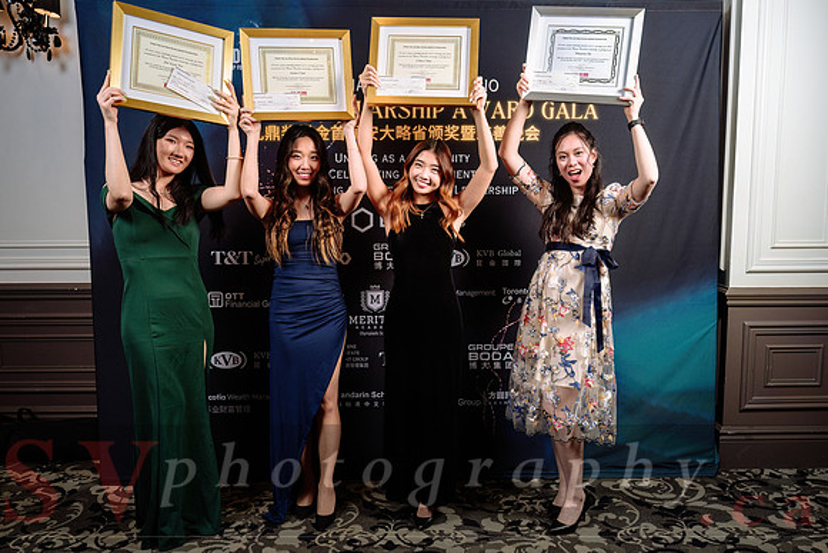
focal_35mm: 31
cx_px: 444
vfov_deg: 42.6
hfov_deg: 60.6
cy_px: 288
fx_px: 708
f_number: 4.5
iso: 500
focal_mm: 28
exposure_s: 1/200
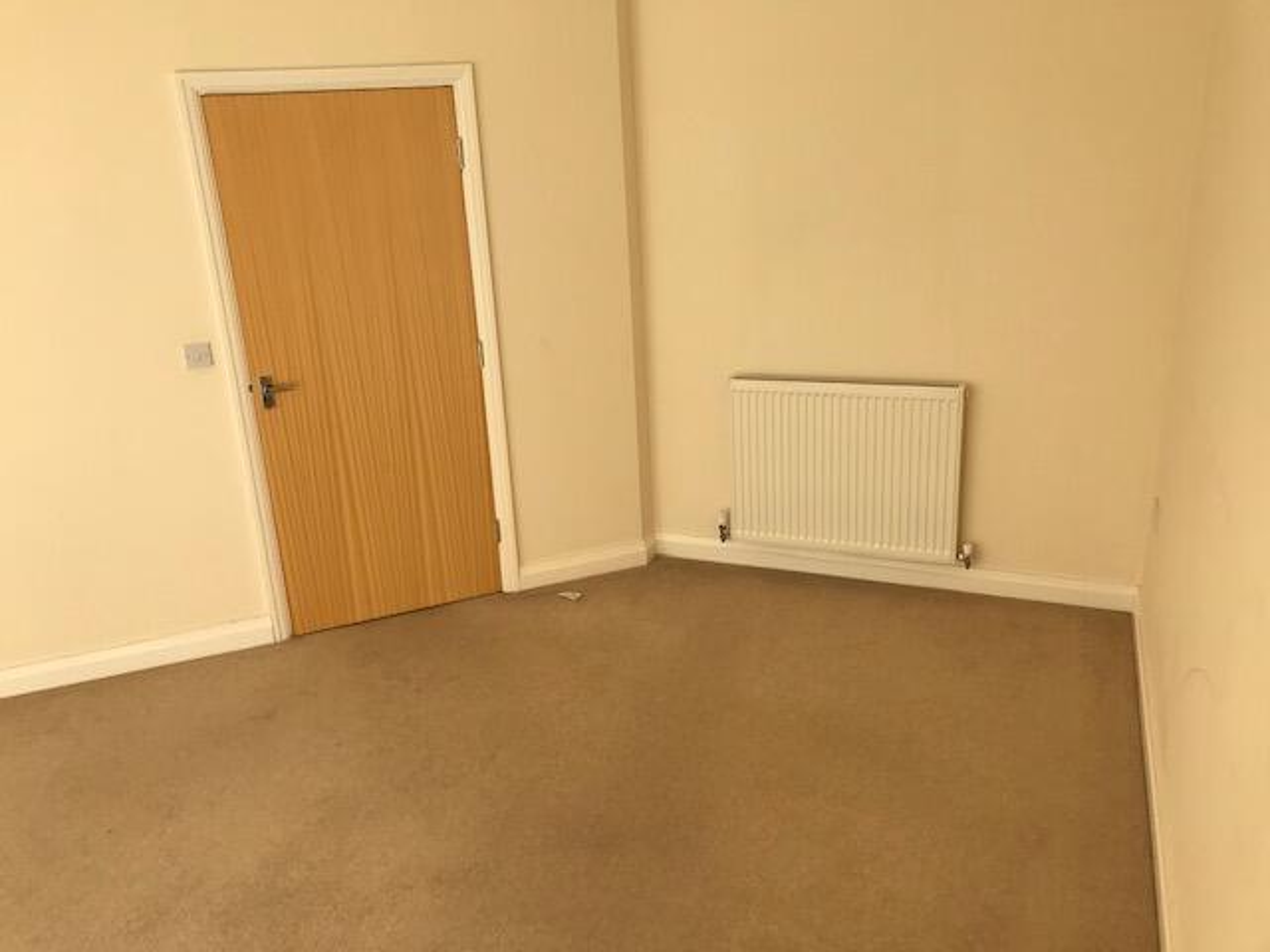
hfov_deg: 63.4
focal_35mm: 28
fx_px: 1027
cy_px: 476
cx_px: 635
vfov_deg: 49.7
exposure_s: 1/451
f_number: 1.8
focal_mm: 3.99
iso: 20
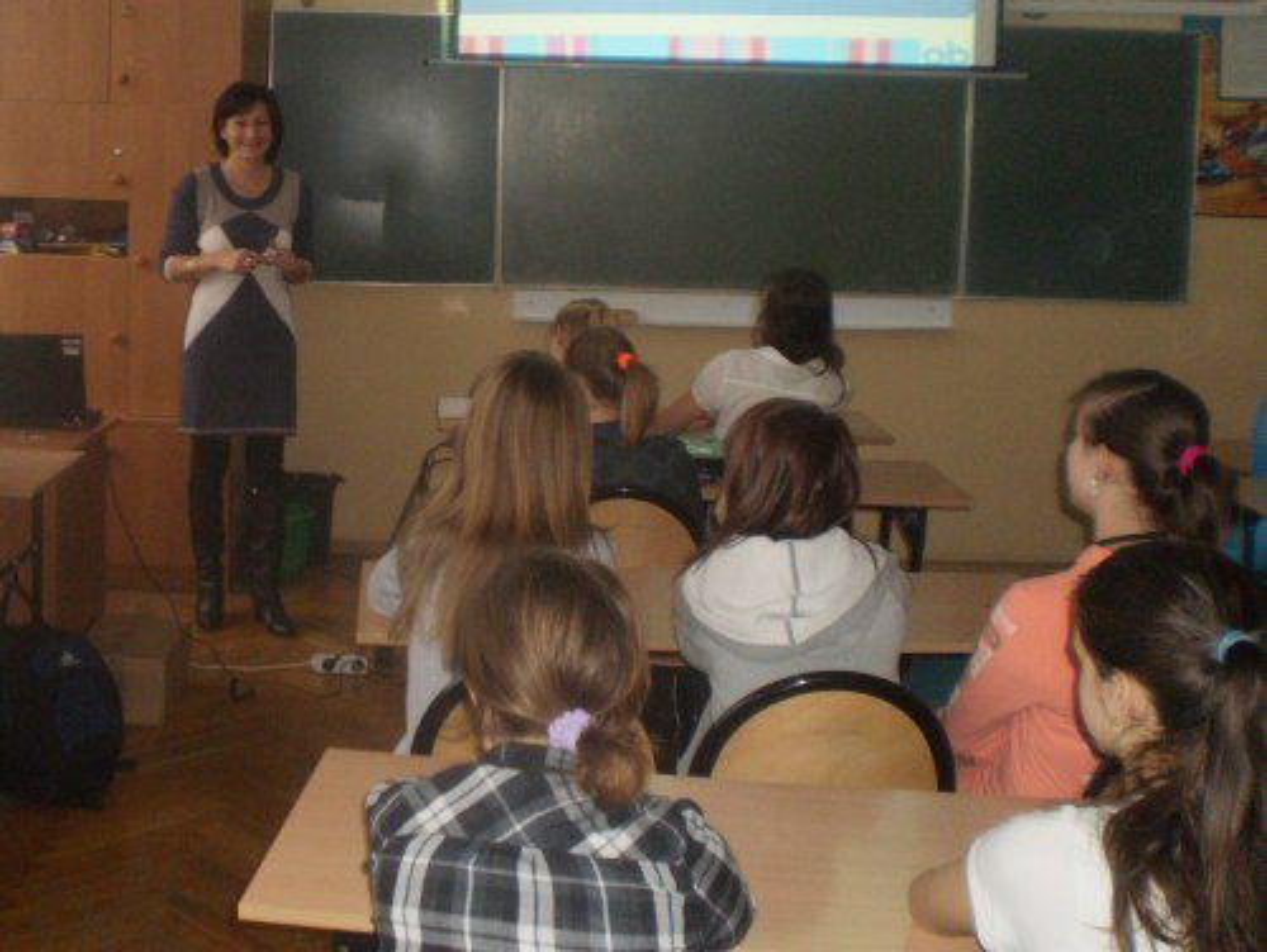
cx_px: 634
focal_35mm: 36
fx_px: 1319
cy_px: 476
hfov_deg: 51.3
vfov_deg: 39.7
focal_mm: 6.3
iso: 160
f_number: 3.1
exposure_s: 1/30
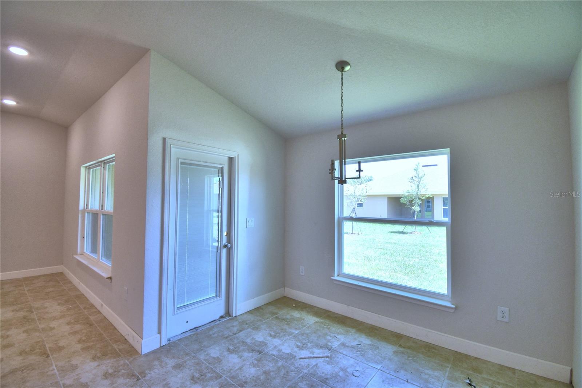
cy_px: 194
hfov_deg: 100.4
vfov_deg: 77.3
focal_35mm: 15
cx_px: 291
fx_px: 242
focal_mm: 10
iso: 200
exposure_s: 1/125
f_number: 4.5
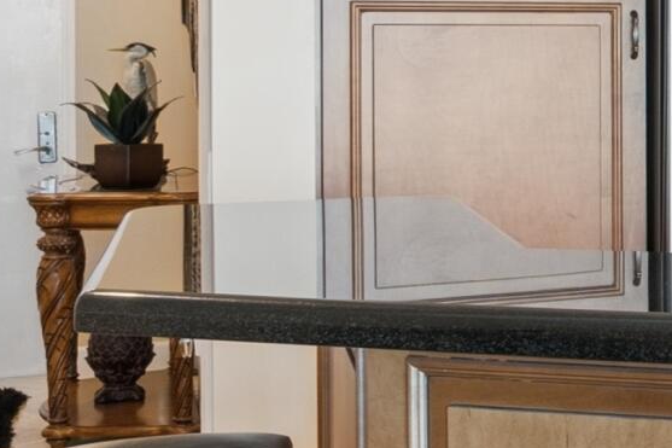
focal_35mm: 97
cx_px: 1199
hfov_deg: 17.3
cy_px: 77
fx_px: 1810
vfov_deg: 14.0
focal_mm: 12
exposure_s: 1/5
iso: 200
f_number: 9
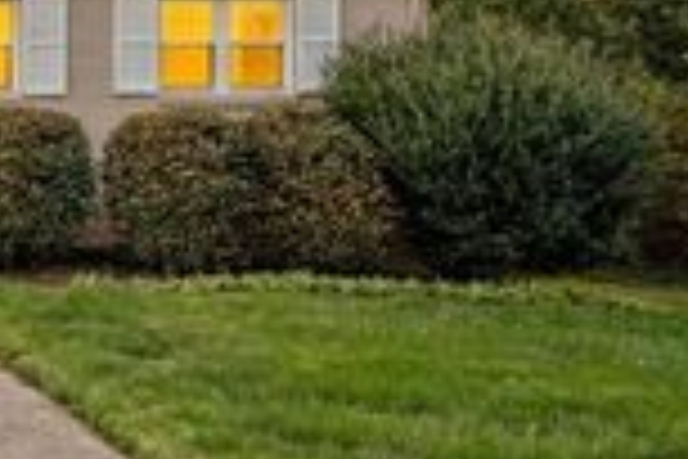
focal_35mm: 62
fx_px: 1185
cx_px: -319
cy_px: 70
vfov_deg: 21.5
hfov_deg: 25.3
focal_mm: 19
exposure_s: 1/40
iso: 1000
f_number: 8
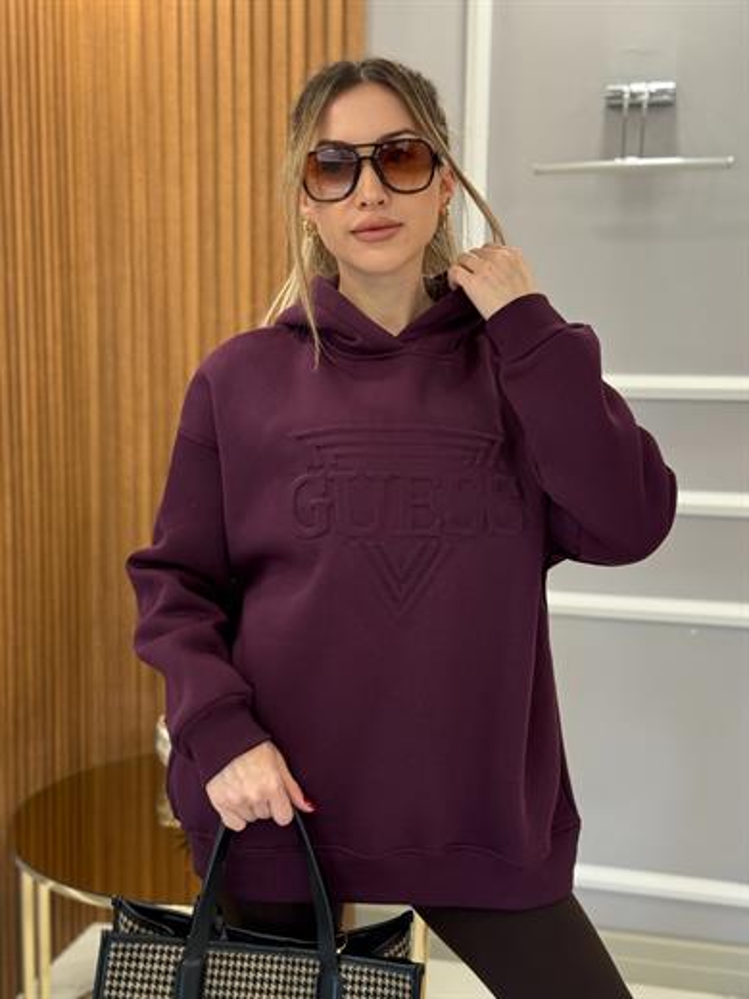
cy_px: 500
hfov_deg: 30.3
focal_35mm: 48
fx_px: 1385
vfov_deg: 39.7
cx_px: 374
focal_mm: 6.76
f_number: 1.78
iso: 125
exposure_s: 1/77
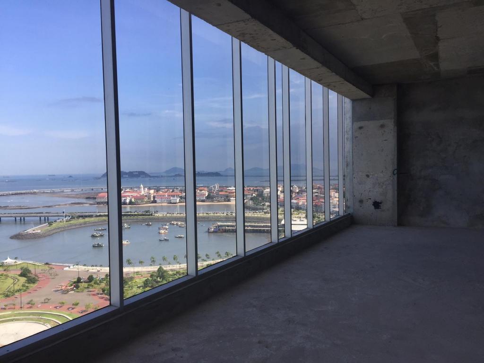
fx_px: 405
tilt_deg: -2.1
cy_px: 182
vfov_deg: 48.2
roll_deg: +1.1
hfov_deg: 61.7
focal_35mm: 29
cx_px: 242
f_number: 2.2
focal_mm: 4.15
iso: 32
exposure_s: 1/265
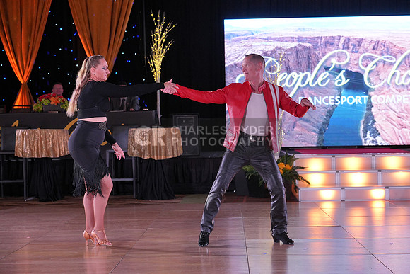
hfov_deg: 27.3
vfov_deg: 18.4
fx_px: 843
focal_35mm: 74
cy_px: 137
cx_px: 205
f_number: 4.5
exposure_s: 1/400
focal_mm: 74
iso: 2000
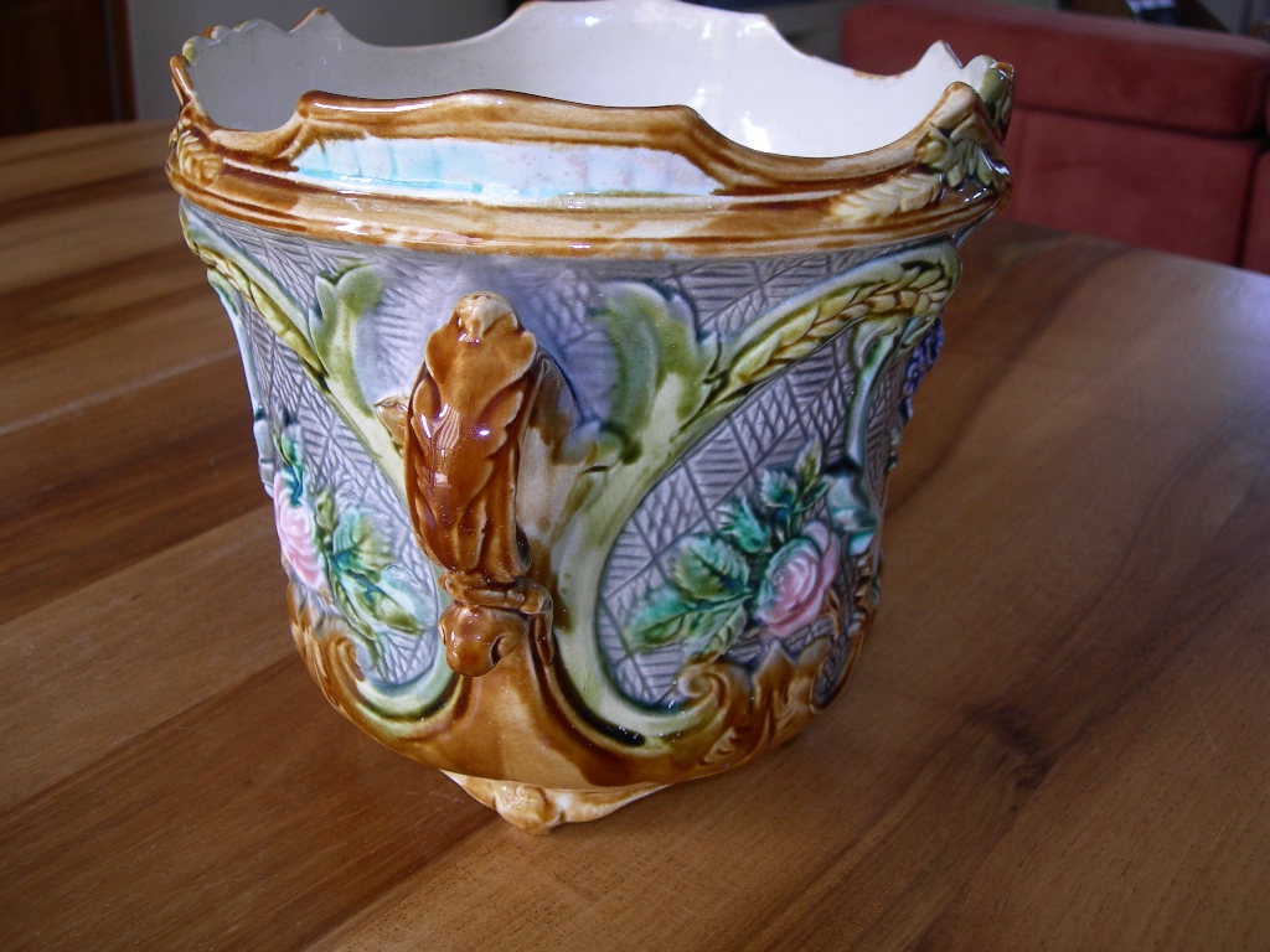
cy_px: 476
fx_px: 1394
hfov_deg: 49.0
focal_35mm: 38
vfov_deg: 37.7
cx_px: 635
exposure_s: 1/30
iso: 50
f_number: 2.8
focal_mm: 7.8
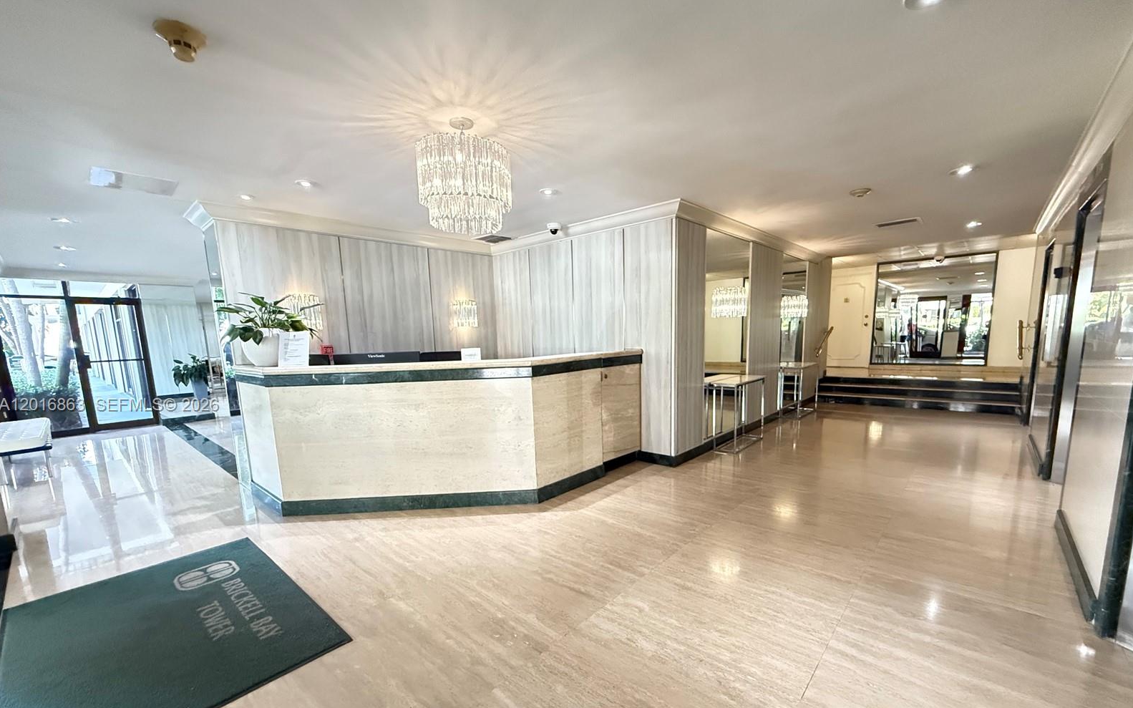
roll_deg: +1.3
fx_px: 463
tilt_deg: -8.0
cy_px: 406
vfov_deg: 74.3
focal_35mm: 15
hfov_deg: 101.5
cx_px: 568
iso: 1000
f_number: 2.2
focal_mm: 2.22
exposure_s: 1/60
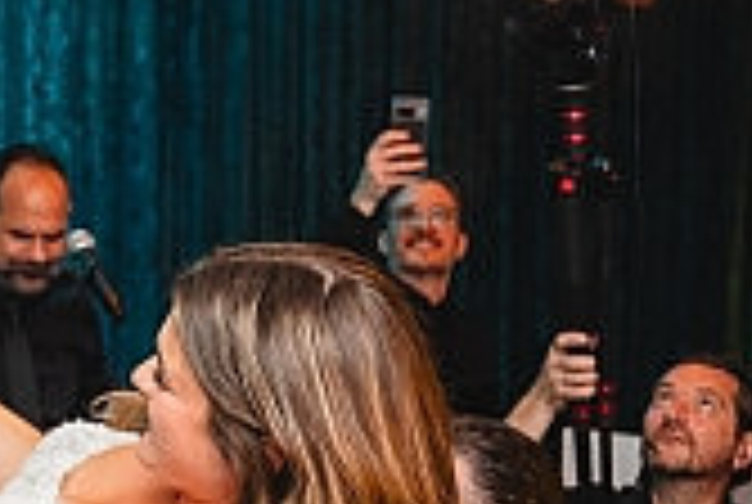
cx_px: -62
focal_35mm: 120
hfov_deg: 16.5
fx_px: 2511
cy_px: 423
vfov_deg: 11.4
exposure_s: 1/125
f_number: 4
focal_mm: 30
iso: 3200
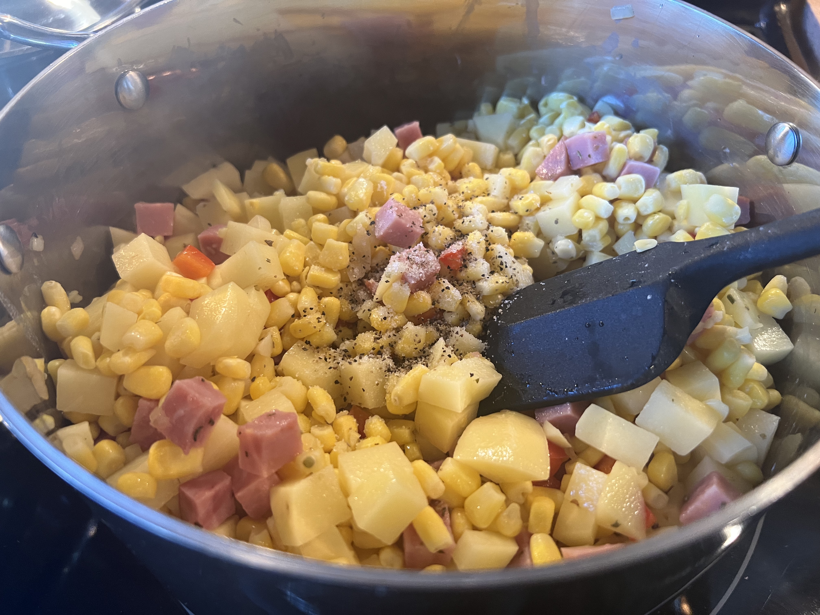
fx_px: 616
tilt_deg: -49.8
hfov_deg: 67.3
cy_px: 308
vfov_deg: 53.1
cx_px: 410
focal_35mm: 26
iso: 320
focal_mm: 5.7
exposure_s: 1/60
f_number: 1.5
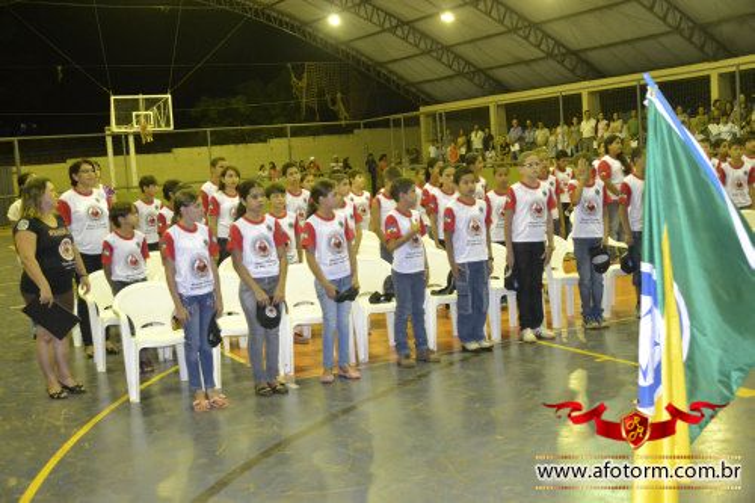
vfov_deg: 31.9
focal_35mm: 42
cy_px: 252
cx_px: 378
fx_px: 880
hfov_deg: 46.4
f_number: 4
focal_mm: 28
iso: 3200
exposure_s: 1/60
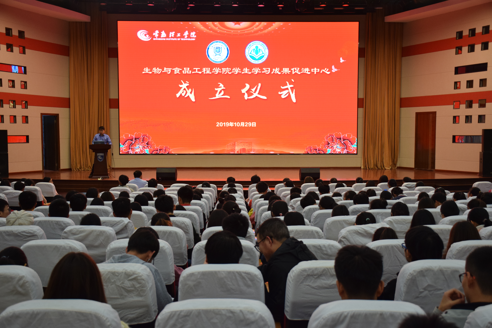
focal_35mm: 40
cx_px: 246
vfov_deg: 33.0
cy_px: 164
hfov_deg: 47.9
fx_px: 553
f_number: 4.5
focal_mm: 27
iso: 800
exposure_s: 1/80
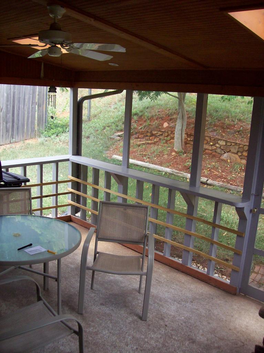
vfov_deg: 51.4
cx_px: 132
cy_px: 176
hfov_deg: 39.6
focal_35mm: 36
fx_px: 366
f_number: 2.7
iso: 80
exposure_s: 1/97.8
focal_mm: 6
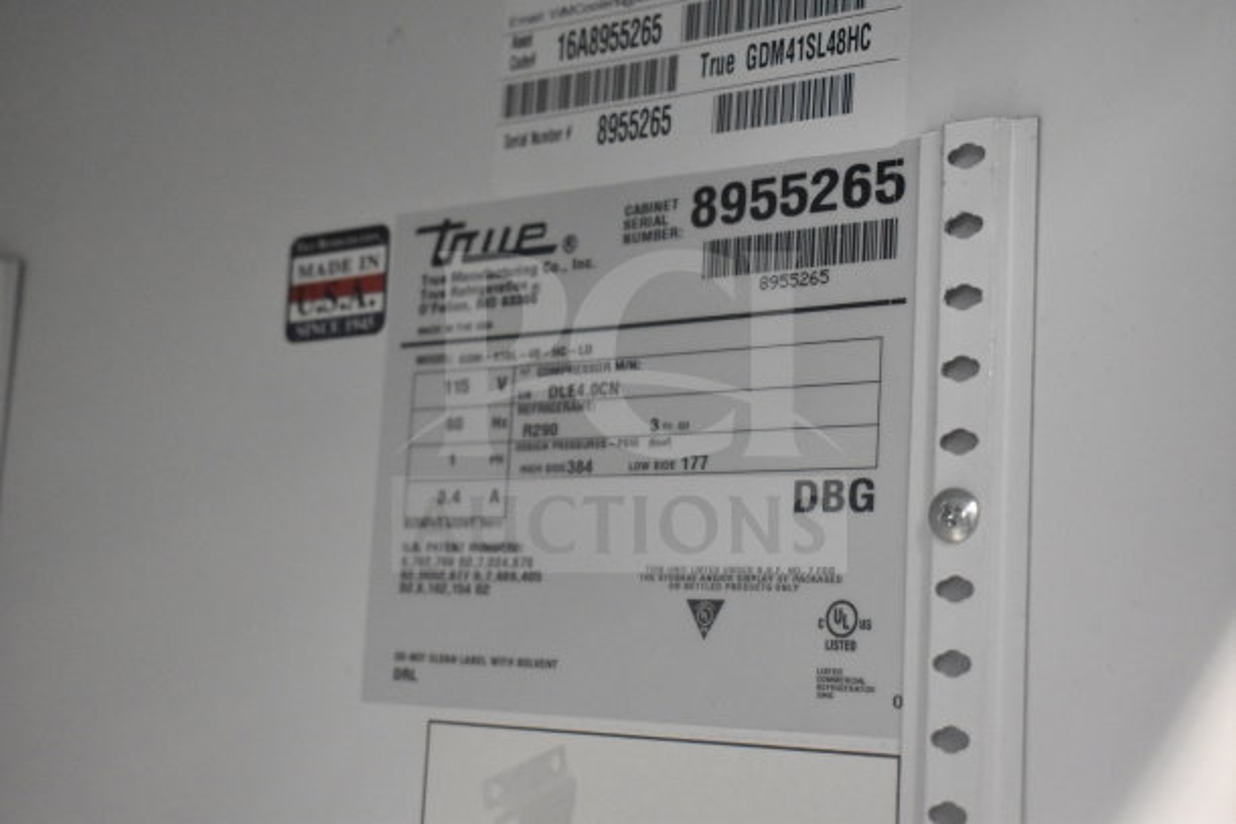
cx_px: 618
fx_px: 1854
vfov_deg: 25.1
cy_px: 412
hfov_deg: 36.9
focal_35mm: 54
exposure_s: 1/60
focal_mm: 36
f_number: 4.8
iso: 5600
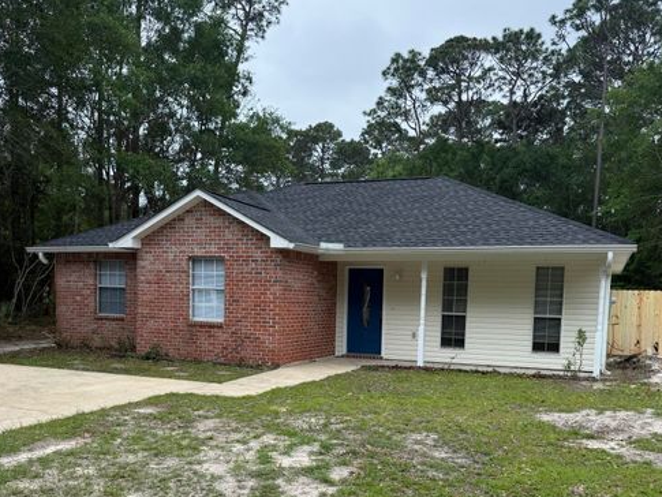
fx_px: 631
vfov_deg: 42.2
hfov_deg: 55.3
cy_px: 345
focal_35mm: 33
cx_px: 337
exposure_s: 1/1585
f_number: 1.78
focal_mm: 6.76
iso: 100
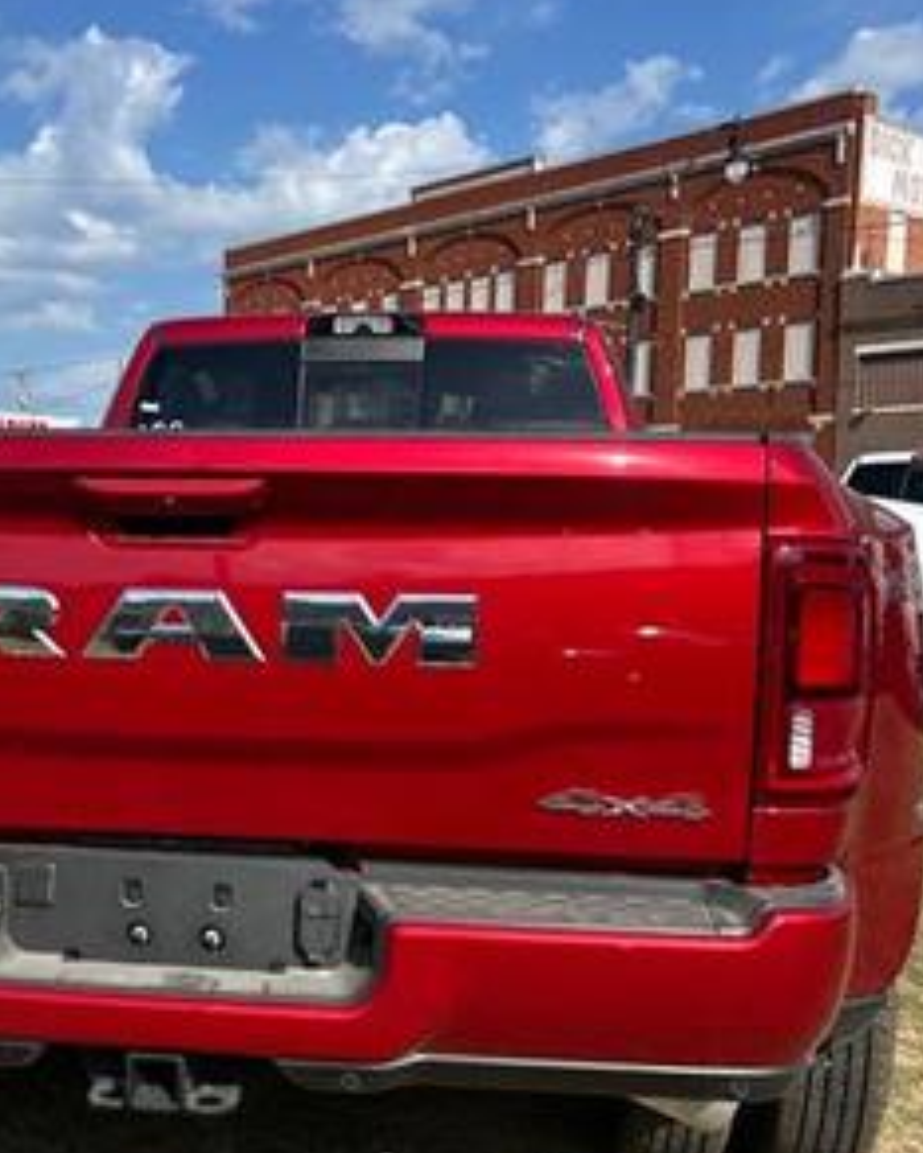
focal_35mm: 44
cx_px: 230
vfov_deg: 41.8
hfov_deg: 33.5
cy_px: 697
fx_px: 1502
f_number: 1.5
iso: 50
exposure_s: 1/3704
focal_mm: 5.7
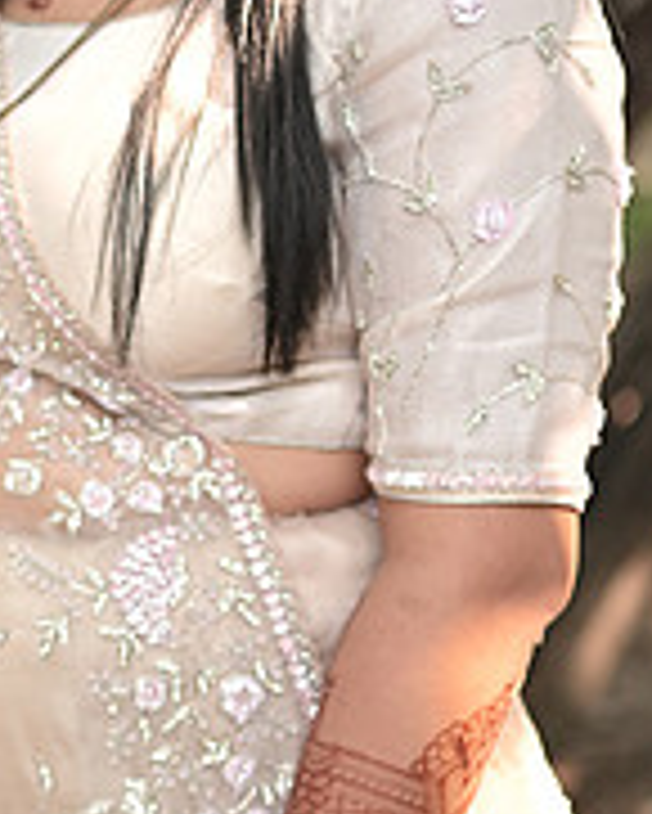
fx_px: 2531
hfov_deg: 14.6
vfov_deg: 18.3
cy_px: 391
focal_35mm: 105
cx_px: 182
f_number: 1.8
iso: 64
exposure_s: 1/250
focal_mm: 35
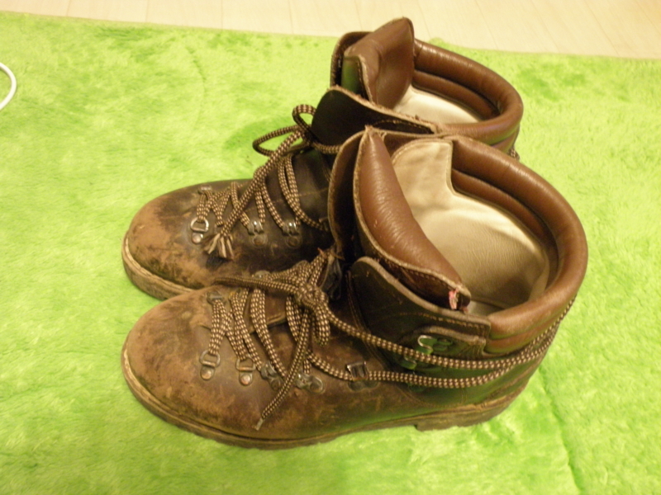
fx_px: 630
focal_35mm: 33
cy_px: 248
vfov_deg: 42.9
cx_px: 330
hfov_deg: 55.4
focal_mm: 6.02
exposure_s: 1/4
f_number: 3.1
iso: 400
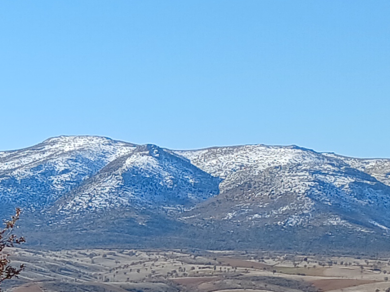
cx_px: -222
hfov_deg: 13.4
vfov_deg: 10.5
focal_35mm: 137
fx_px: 1544
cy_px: 440
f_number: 1.8
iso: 20
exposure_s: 1/510
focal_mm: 4
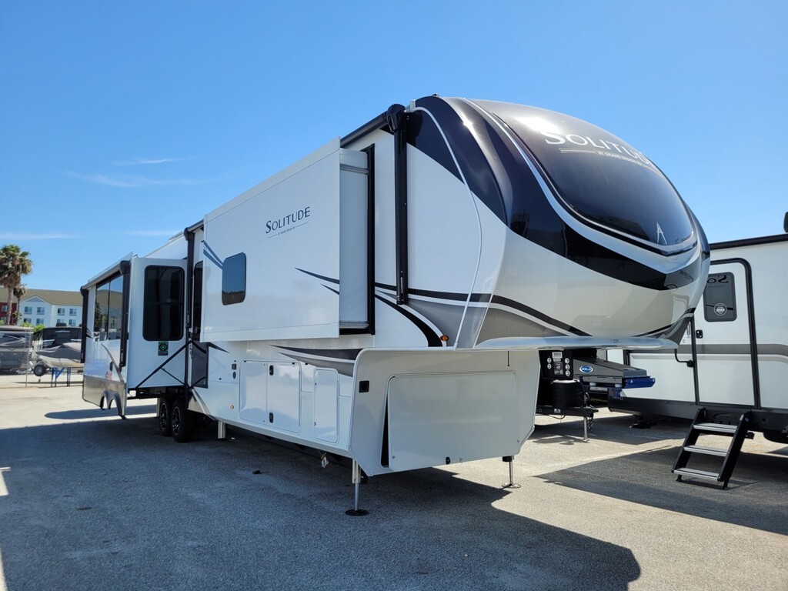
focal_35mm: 26
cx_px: 394
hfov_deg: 67.3
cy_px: 296
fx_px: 592
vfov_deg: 53.1
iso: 40
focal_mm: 5.4
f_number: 1.8
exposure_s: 1/1973
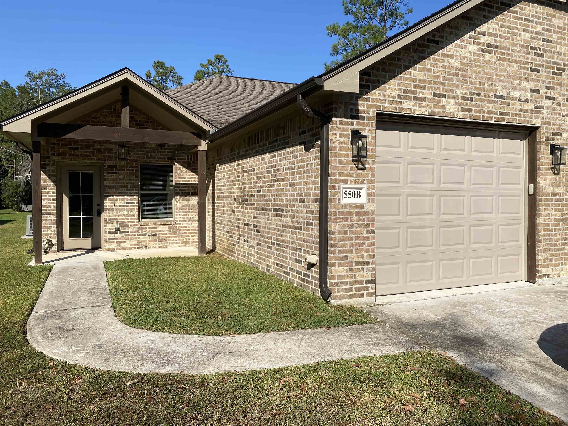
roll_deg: +0.6
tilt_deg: -3.1
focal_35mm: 26
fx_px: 427
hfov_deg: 67.3
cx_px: 284
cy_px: 213
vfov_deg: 53.1
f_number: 1.8
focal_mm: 4.25
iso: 32
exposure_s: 1/3497
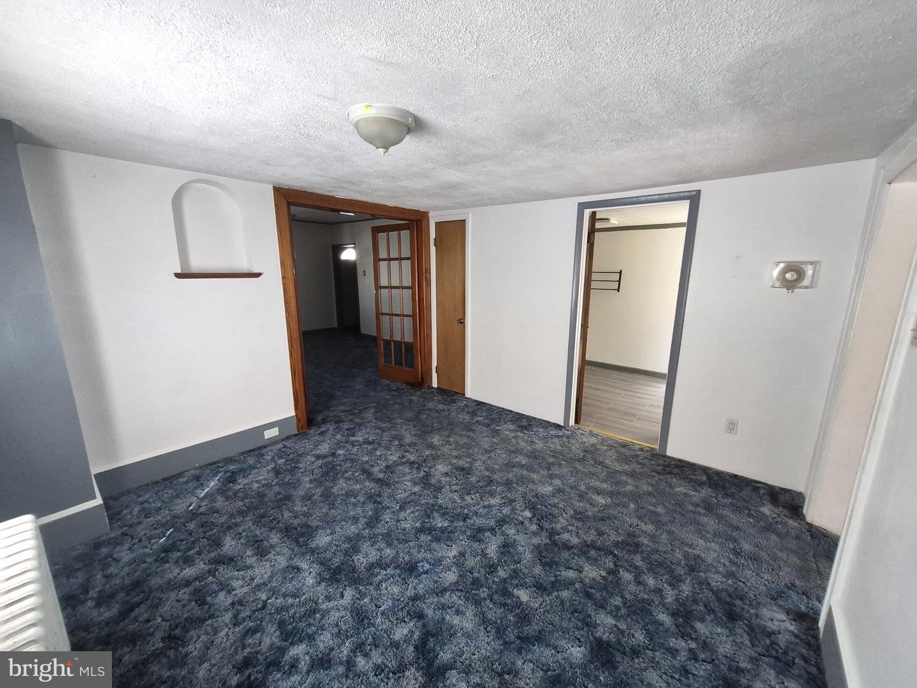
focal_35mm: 13
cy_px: 344
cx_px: 458
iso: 250
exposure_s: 1/60
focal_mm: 1.74
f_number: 2.2
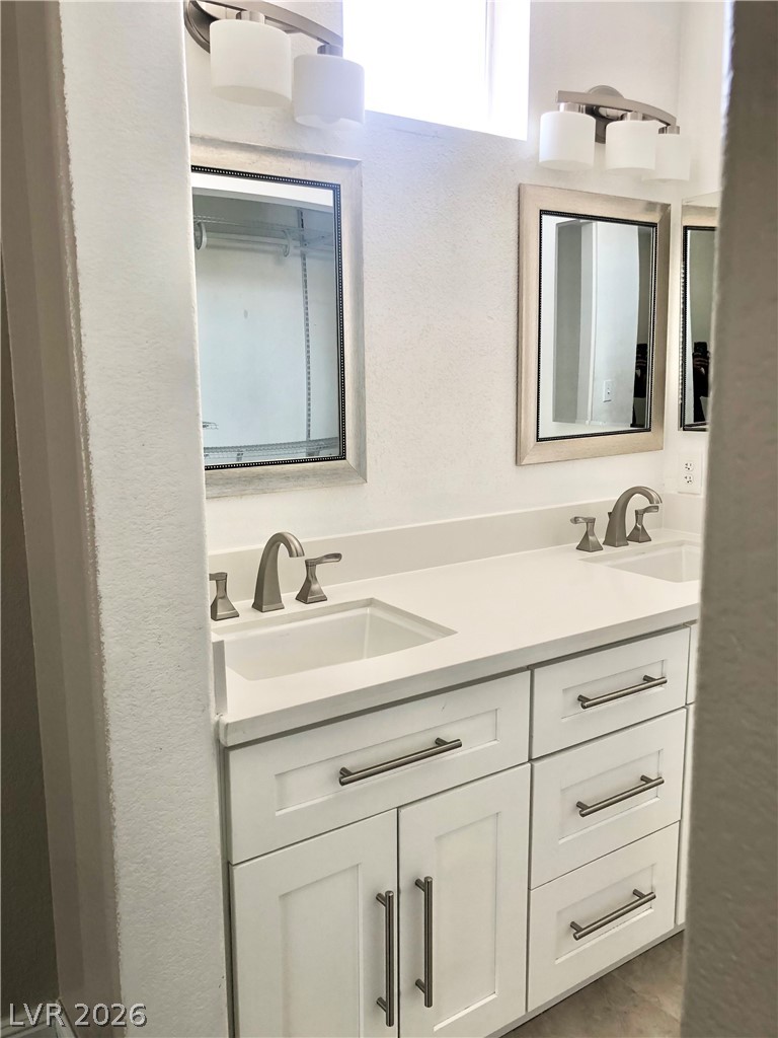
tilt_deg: -9.3
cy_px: 519
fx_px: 839
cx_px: 389
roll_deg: +0.4
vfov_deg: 63.4
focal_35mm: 28
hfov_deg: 49.7
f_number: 1.8
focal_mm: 4
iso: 50
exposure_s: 1/120
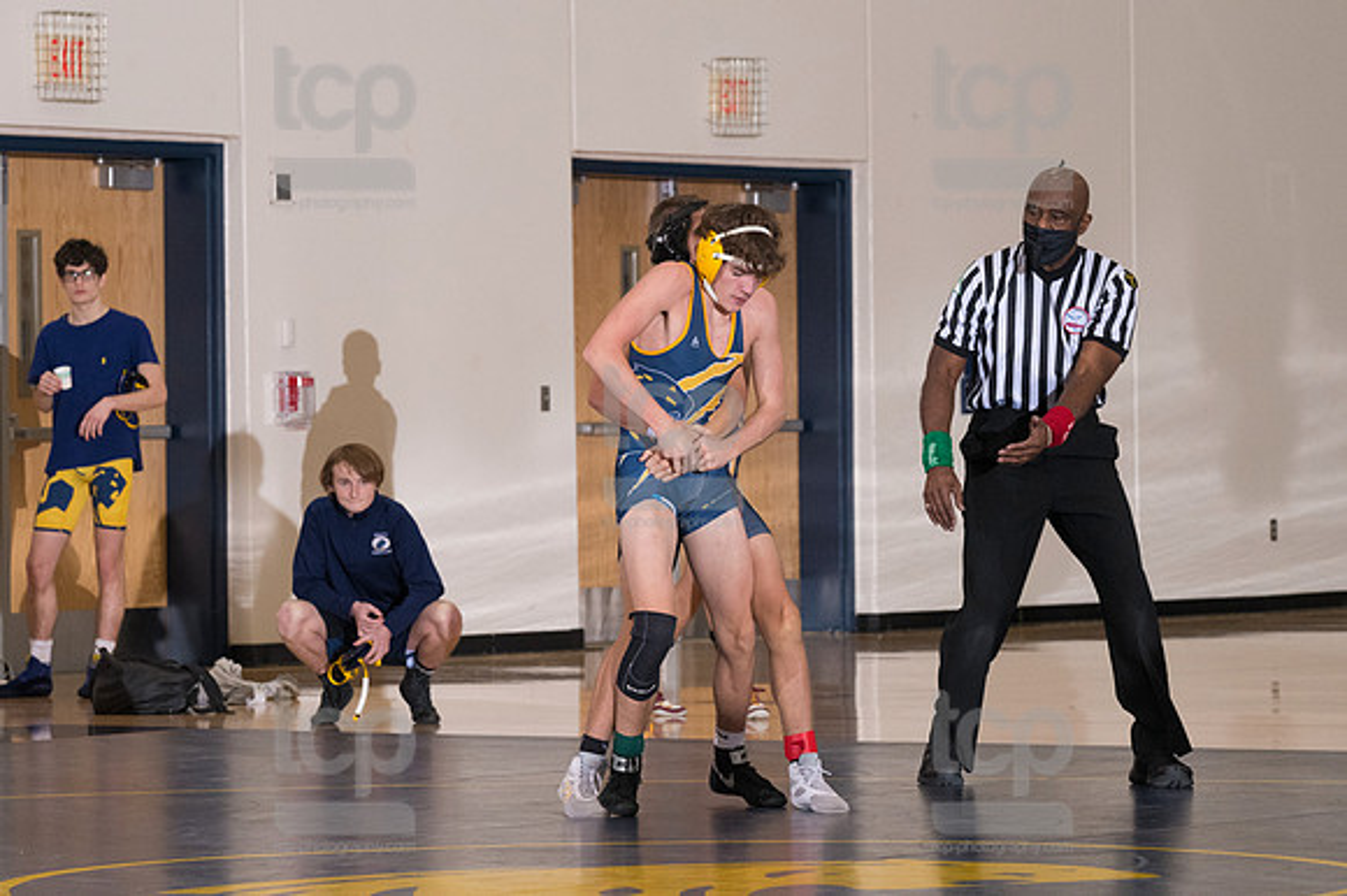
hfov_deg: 10.6
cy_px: 448
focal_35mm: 195
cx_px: 674
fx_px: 7292
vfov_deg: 7.0
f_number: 5.6
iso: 2000
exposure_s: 1/250
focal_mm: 130
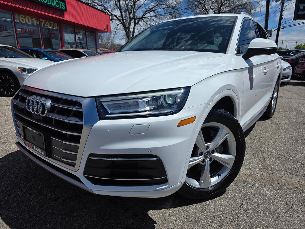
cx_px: 152
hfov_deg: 73.9
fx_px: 203
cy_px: 114
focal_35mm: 23
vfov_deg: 58.9
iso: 25
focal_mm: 6.3
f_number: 1.7
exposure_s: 1/3891
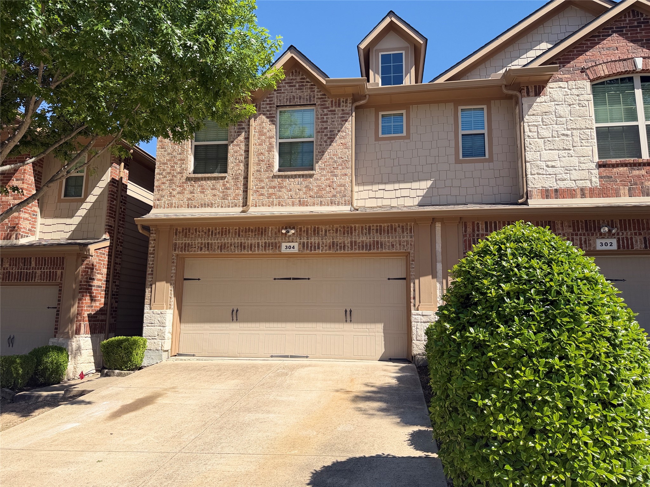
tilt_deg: +8.7
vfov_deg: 56.8
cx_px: 325
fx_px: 451
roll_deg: -0.6
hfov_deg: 71.6
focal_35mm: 24
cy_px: 244
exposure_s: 1/3584
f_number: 1.78
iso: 80
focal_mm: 6.76
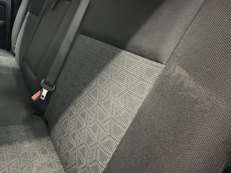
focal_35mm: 23
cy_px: 52
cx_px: 55
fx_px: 153
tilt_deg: -18.5
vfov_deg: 57.0
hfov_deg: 68.7
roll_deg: -4.0
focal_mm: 2.22
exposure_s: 1/25
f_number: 2.2
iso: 1600
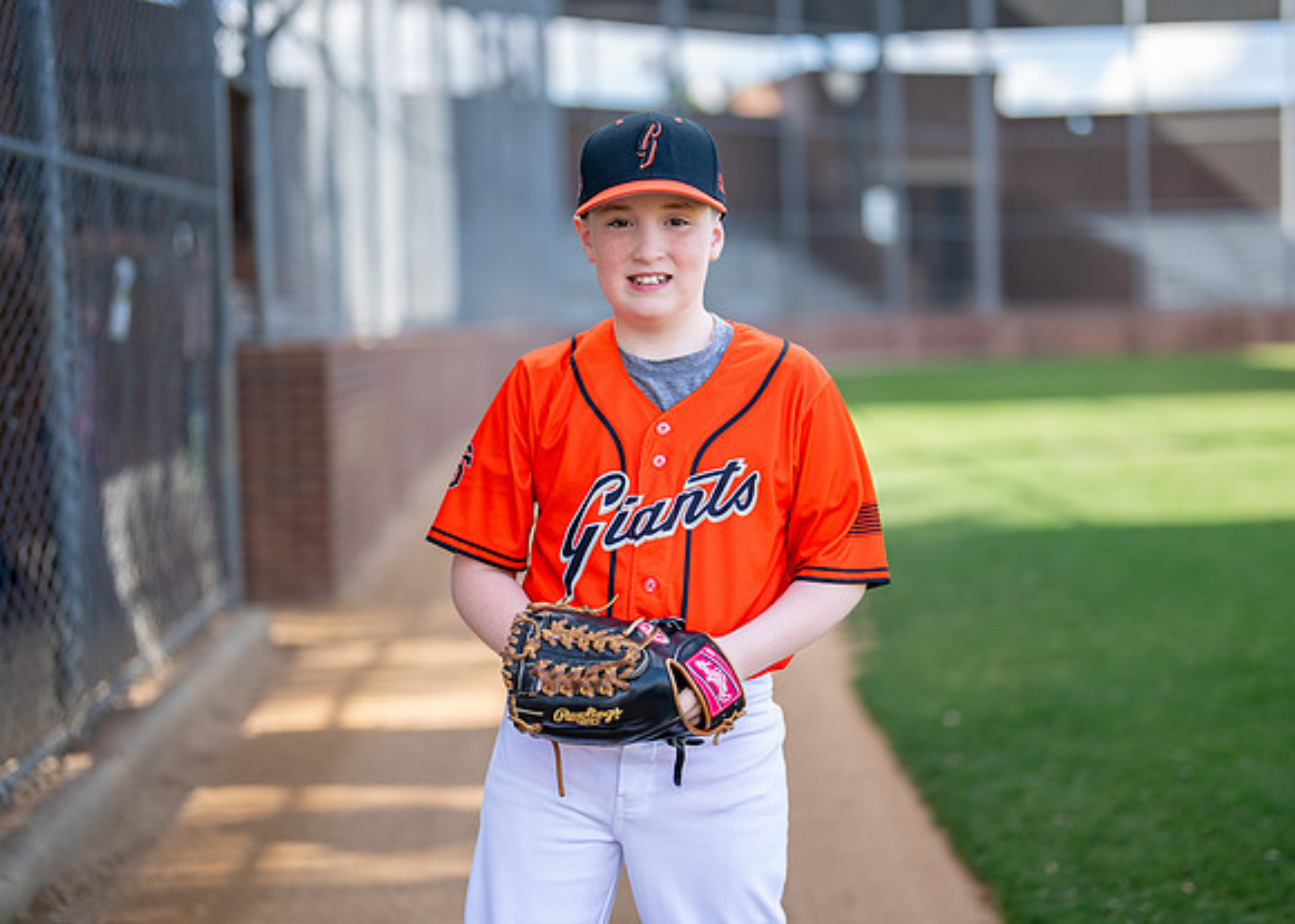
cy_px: 442
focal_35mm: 56
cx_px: 696
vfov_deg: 25.3
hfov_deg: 34.8
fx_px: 2063
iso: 125
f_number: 1.2
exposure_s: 1/2000
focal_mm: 50
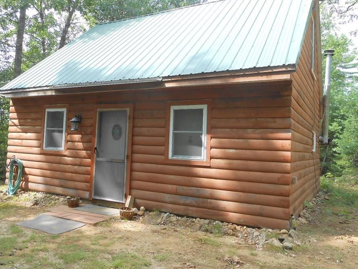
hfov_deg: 59.7
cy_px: 127
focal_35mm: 30
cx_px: 155
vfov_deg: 46.8
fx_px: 310
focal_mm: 4.6
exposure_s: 1/160
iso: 80
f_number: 3.5
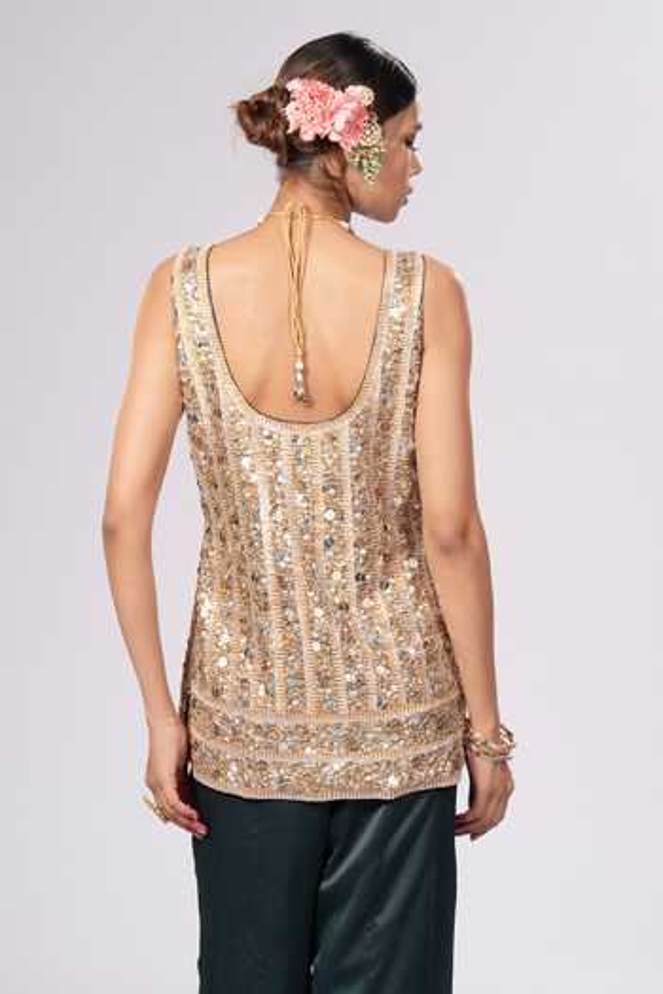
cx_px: 332
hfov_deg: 20.3
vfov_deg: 30.1
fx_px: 1851
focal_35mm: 67
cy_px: 497
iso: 200
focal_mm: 45
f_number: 7.1
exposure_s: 1/160
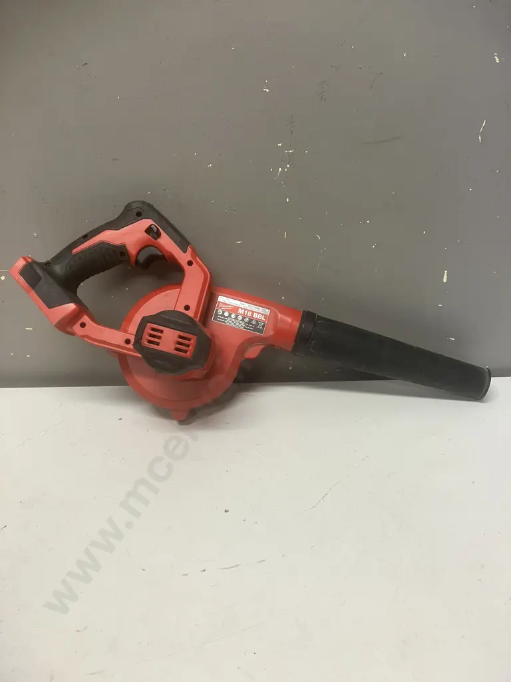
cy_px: 341
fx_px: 551
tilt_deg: -25.6
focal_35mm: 28
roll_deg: +3.3
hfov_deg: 49.7
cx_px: 256
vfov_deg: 63.4
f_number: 1.8
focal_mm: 3.99
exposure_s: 1/50
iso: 64
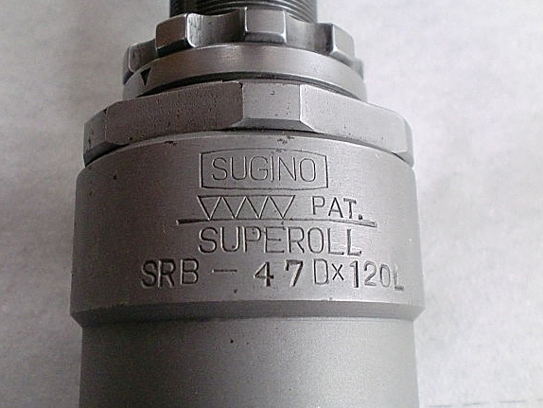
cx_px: 253
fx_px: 612
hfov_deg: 47.8
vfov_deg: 36.8
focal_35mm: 39
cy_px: 216
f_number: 3.1
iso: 500
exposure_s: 1/60
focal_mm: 6.3
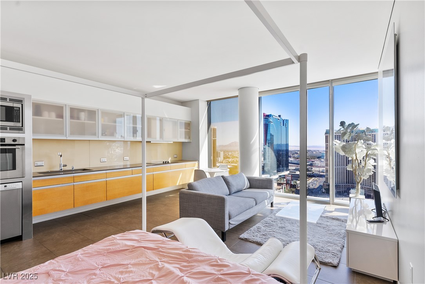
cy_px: 142
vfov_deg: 70.5
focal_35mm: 17
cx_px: 212
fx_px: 201
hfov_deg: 93.3
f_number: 7.1
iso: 320
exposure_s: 1/50
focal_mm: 17
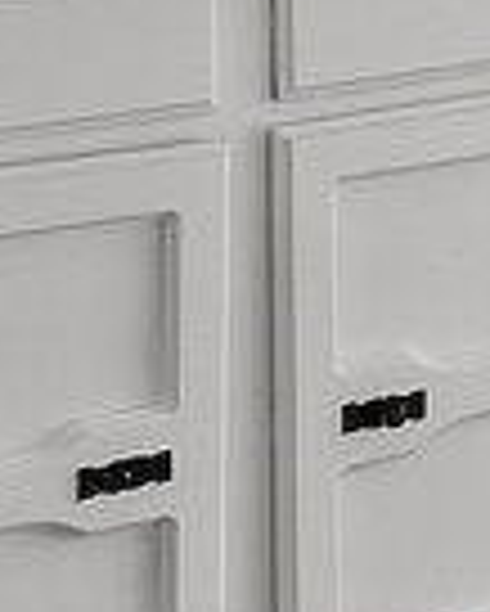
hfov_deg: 8.0
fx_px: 3205
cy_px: -524
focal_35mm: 177
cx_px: 1254
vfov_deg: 10.2
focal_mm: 16
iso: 400
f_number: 7.1
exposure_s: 4
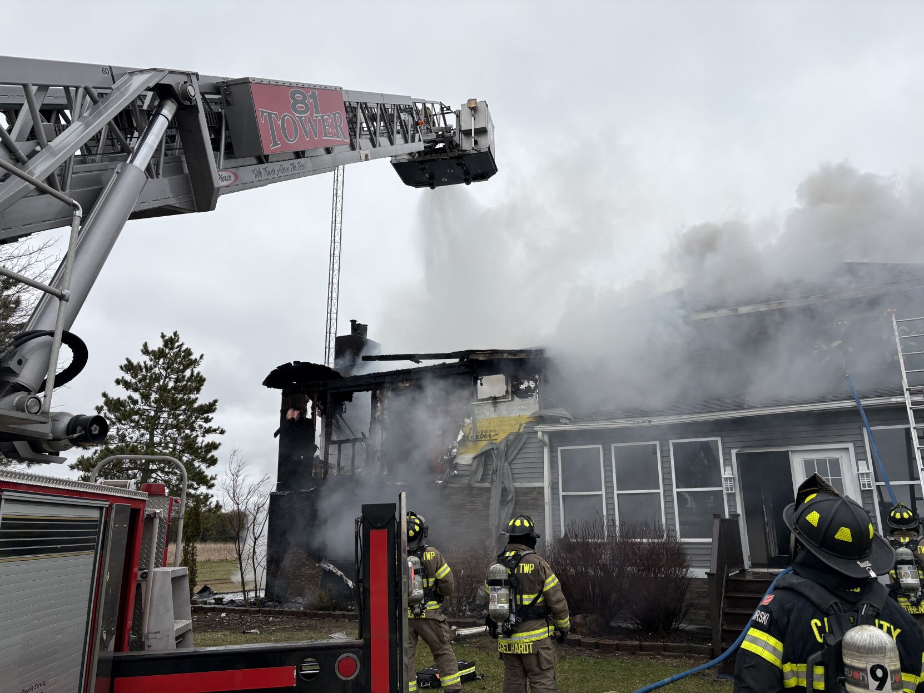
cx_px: 462
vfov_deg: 53.1
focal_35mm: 26
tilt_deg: +17.2
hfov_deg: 67.3
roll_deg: +0.3
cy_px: 346
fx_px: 694
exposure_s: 1/2985
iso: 50
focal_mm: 5.96
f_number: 1.6
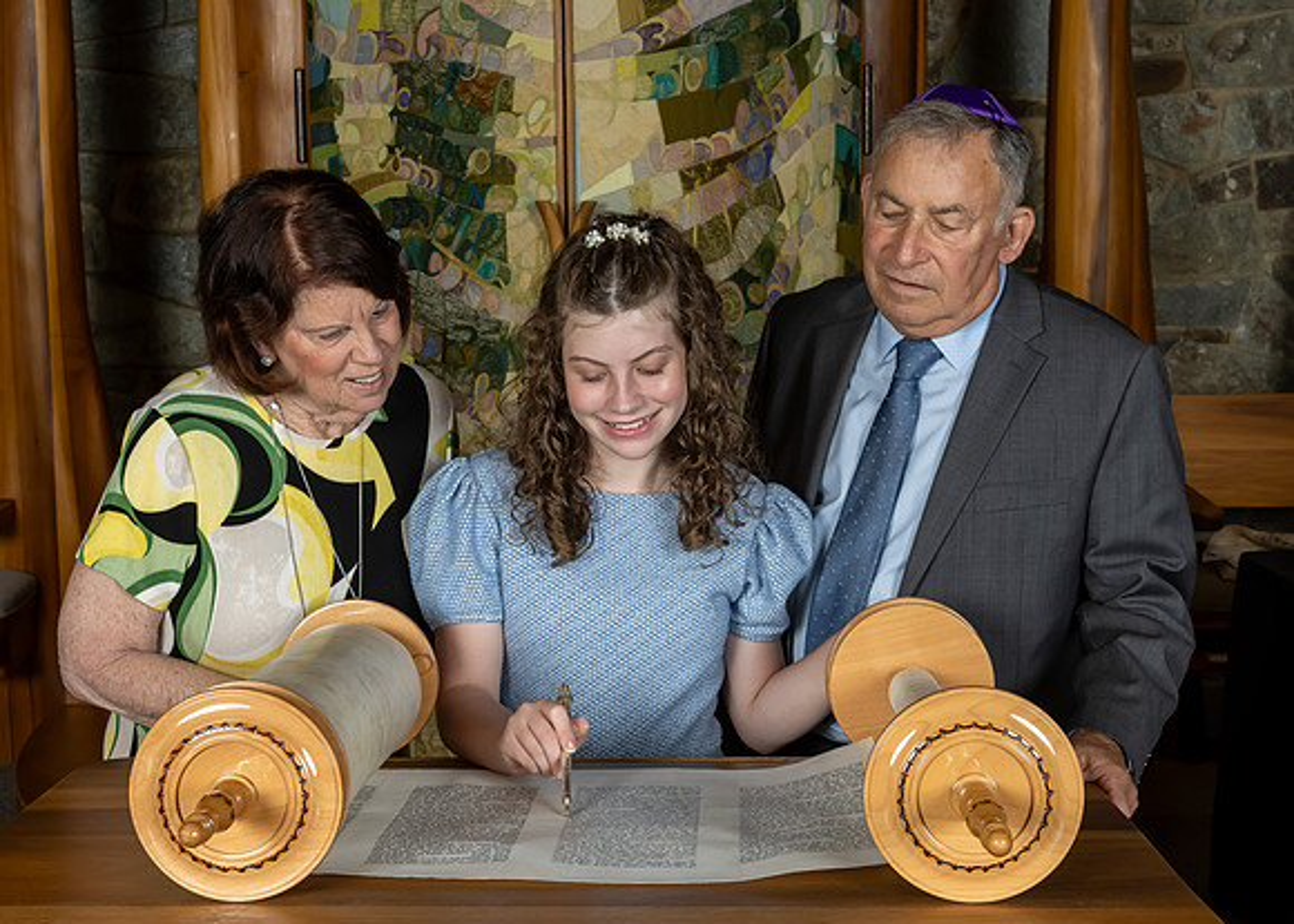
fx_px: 1984
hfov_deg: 36.1
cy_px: 453
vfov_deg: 26.2
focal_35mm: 54
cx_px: 647
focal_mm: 32
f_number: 8
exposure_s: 1/200
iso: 640
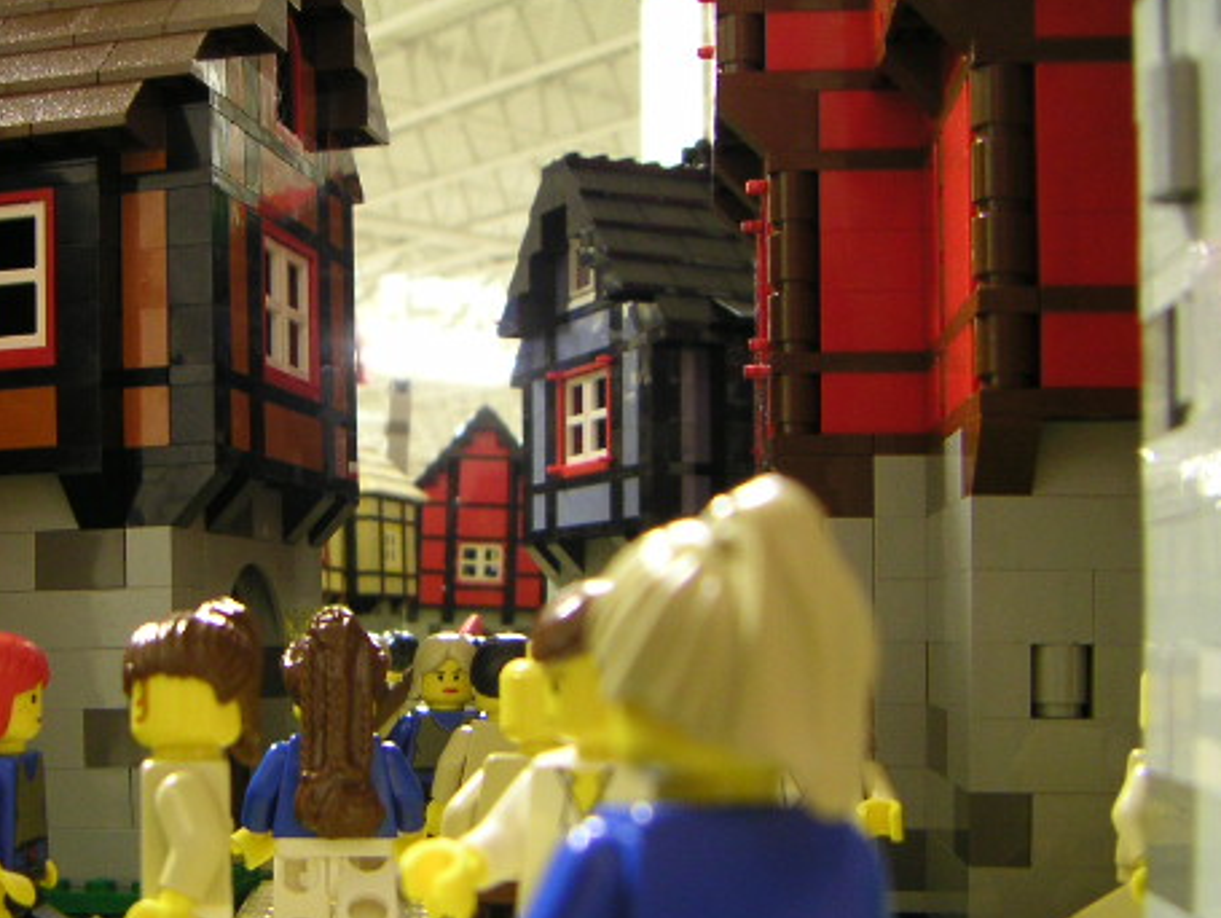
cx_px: 403
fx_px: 1836
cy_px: 604
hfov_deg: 36.4
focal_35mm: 52
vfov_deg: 27.9
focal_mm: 4.8
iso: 100
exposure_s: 1/1.6
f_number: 2.8
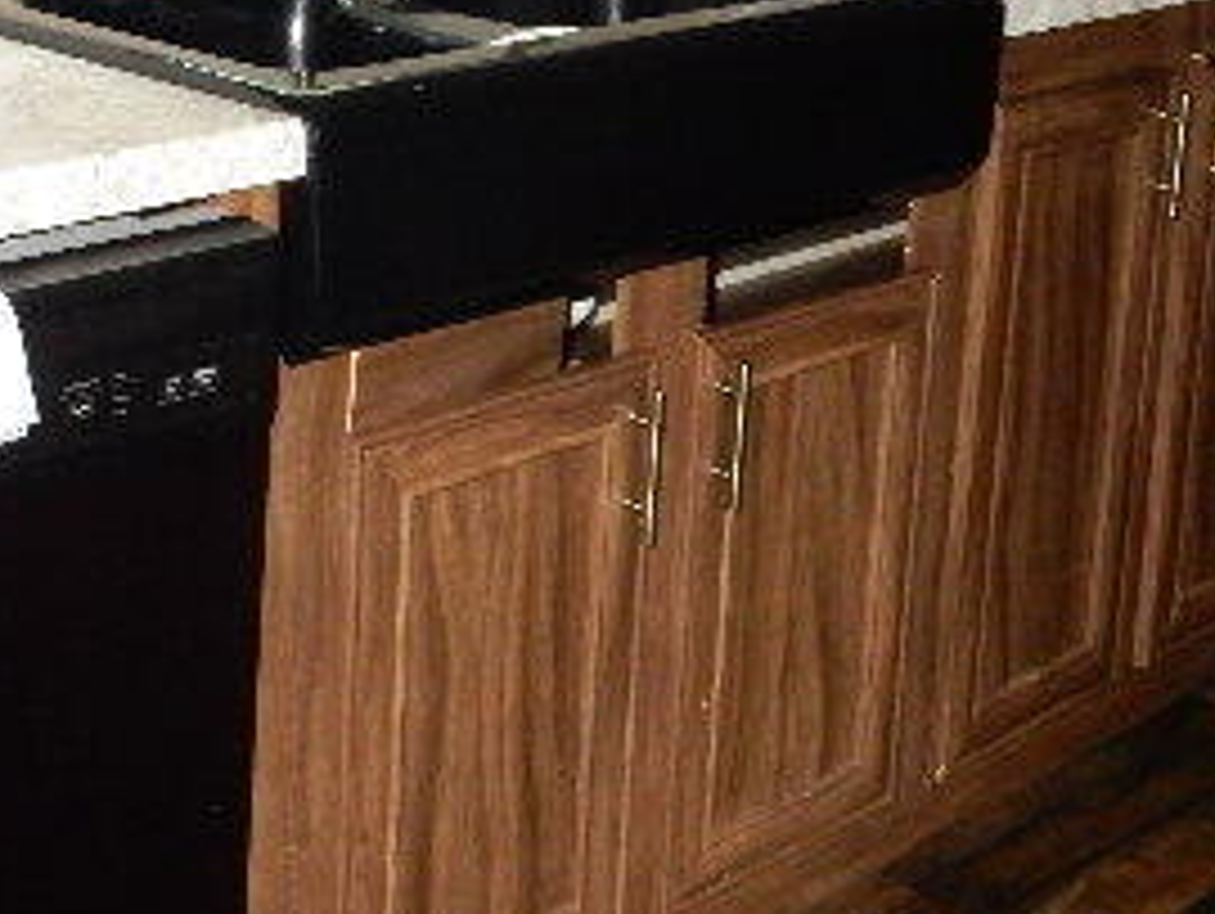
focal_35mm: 71
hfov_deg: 27.4
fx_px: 2494
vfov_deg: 20.2
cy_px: 45
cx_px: 594
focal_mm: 5.4
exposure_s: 1/30
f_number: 4
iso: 720
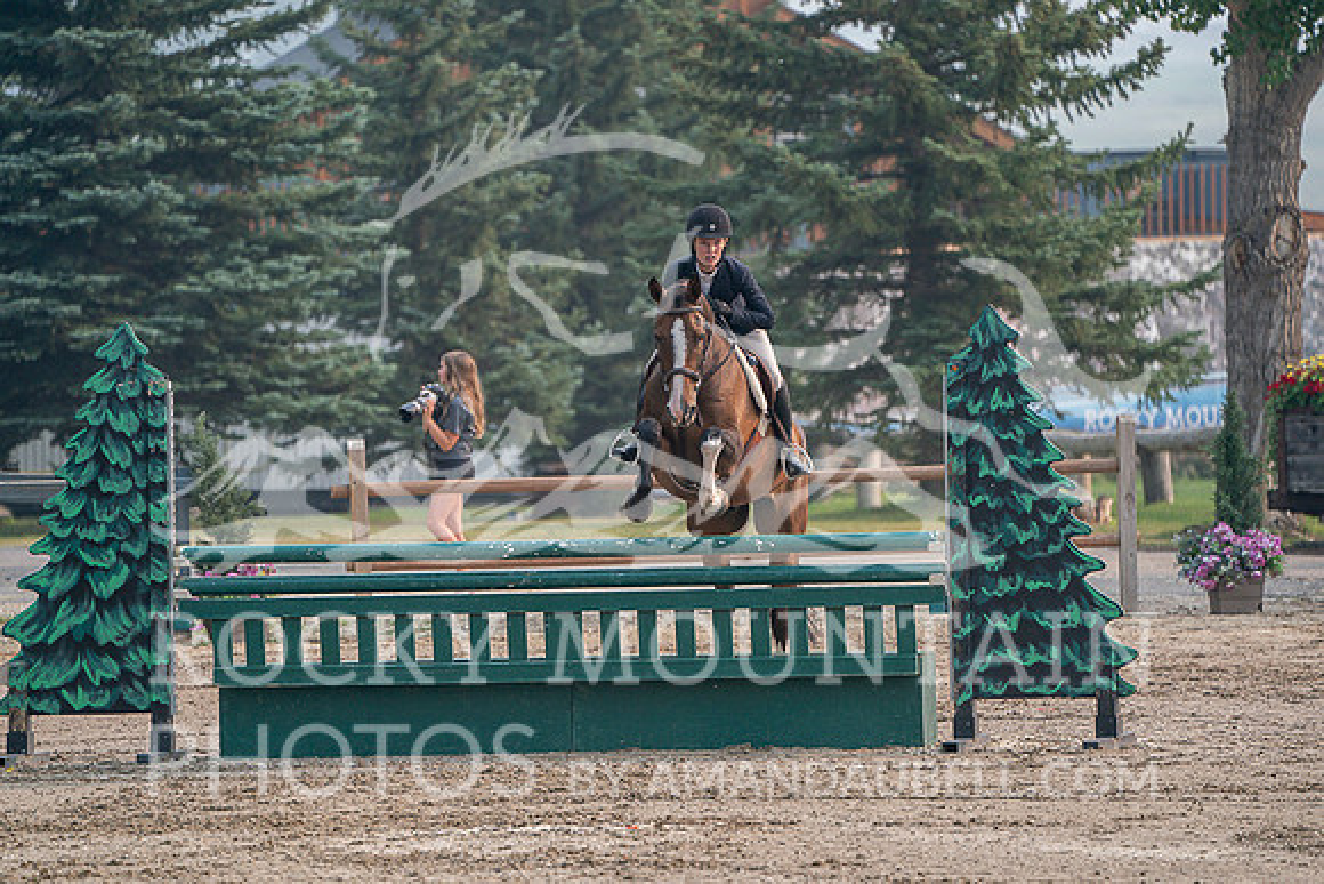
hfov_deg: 6.1
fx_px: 12470
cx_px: 662
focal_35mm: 339
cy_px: 442
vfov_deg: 4.1
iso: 500
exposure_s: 1/800
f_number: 5.6
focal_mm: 339
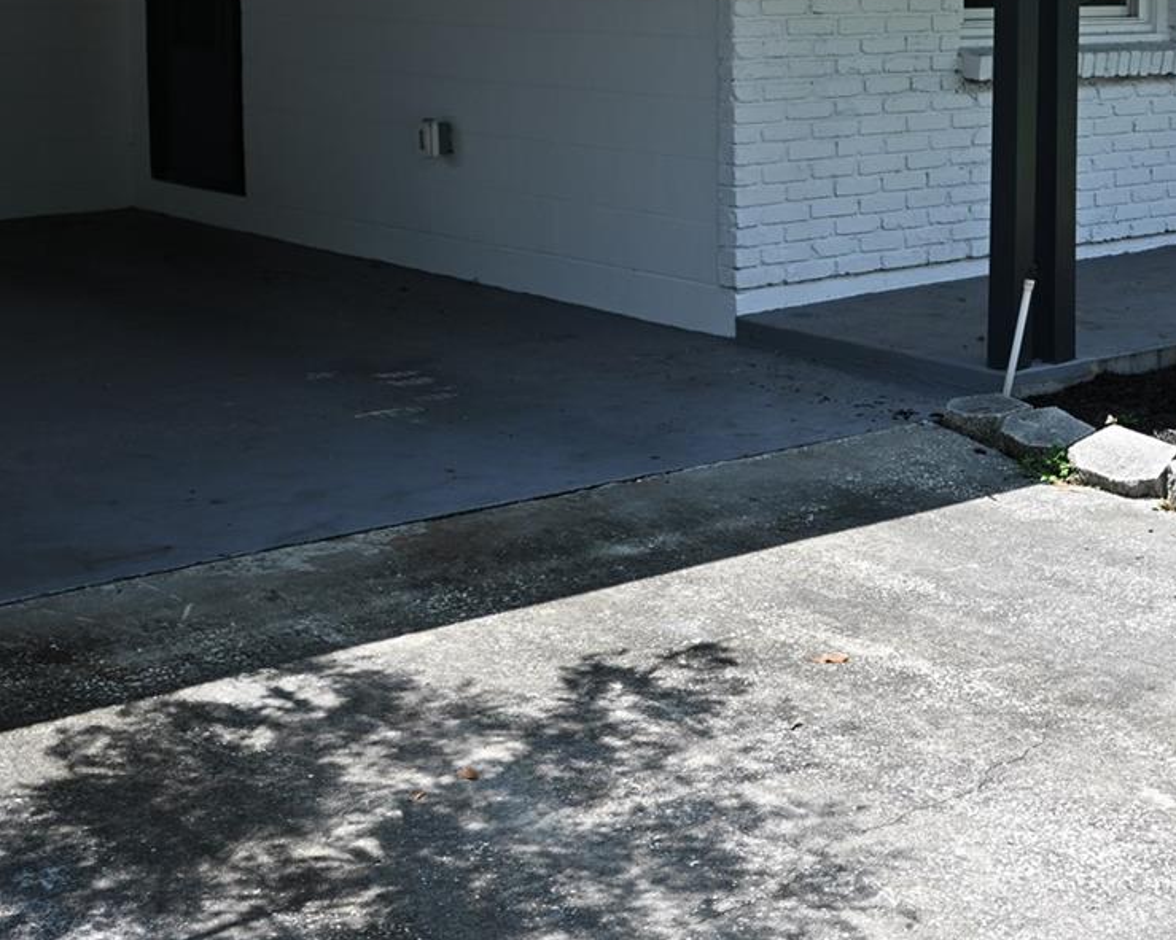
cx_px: 940
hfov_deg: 28.9
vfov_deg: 23.4
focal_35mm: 64
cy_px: 162
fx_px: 2228
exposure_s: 1/250
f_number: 5.6
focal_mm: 21
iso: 100
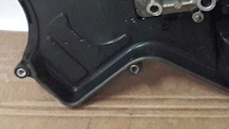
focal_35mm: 80
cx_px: 172
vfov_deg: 14.3
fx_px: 486
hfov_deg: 26.2
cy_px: -53
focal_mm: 3.7
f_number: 1.9
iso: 400
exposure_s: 1/17
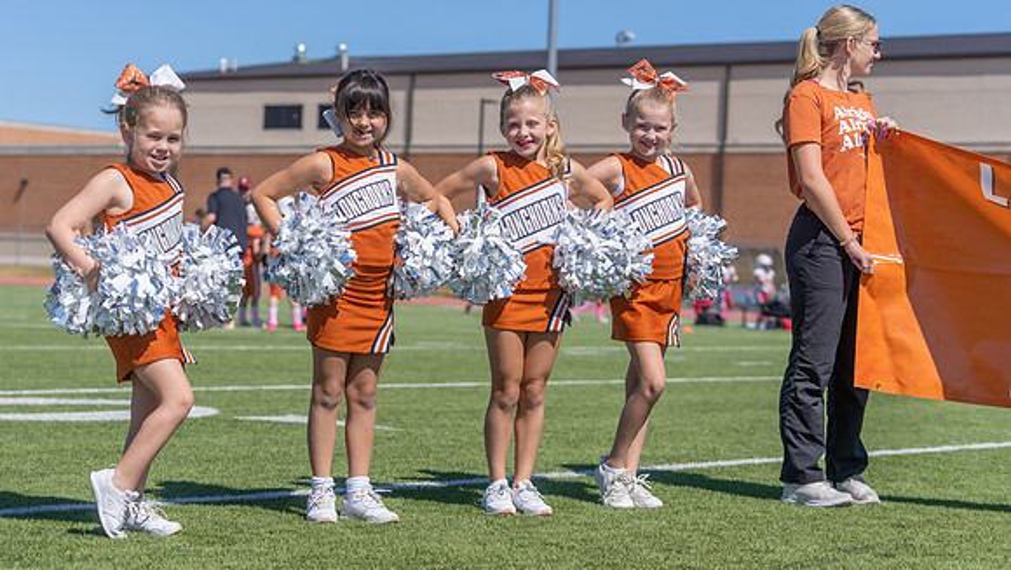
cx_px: 445
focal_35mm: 87
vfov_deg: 14.0
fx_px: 2326
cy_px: 292
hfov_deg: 24.5
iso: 125
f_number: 3.5
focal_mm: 74
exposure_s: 1/2500
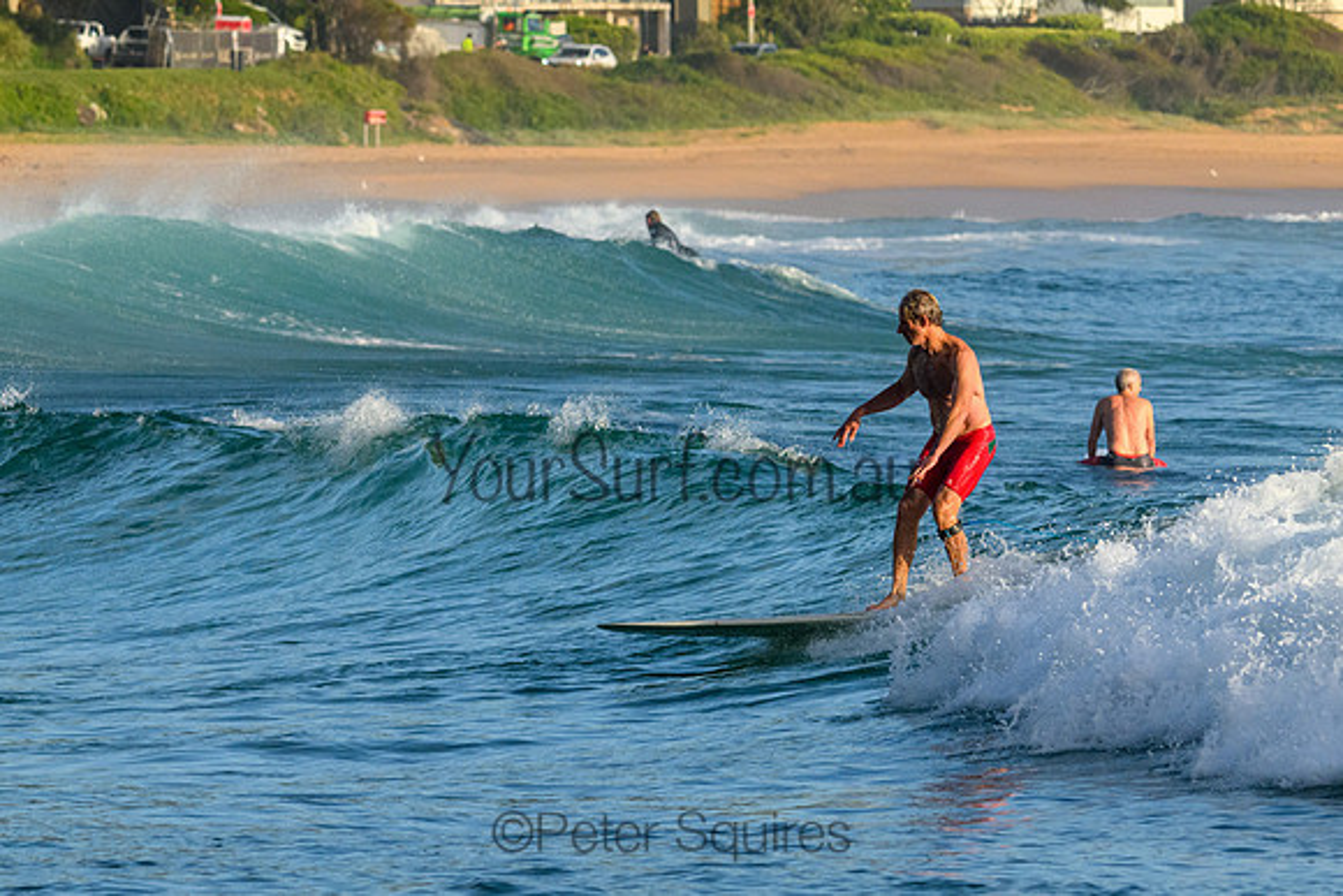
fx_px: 18328
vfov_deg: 2.8
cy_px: 451
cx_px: 694
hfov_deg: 4.2
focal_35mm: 491
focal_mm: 350
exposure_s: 1/2000
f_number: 11
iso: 2000
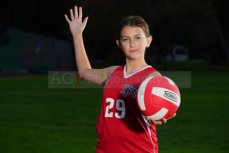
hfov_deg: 10.9
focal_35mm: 189
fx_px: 1202
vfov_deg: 7.3
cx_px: 114
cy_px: 76
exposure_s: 1/250
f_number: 9
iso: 200
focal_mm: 189
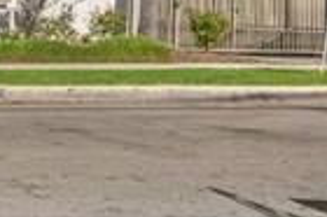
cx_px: -362
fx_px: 581
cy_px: -105
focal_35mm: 64
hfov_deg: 17.9
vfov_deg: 18.8
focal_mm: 14
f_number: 10
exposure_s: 1/250
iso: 100
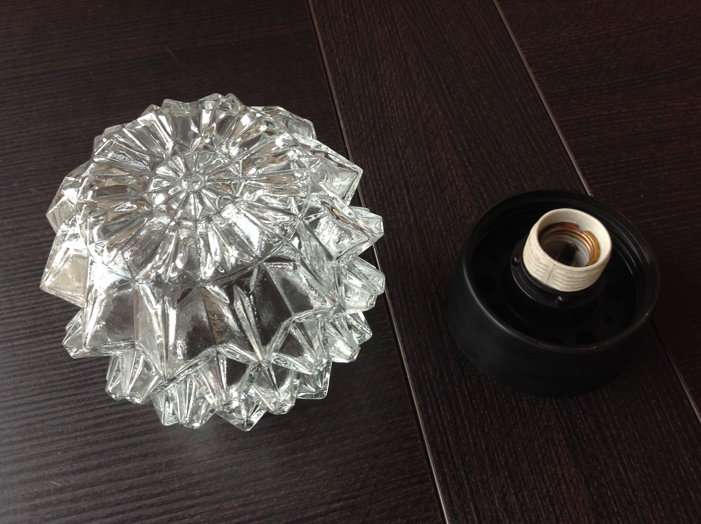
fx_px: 708
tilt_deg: -58.4
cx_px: 350
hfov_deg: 52.7
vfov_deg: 40.6
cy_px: 262
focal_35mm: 35
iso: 64
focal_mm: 4.28
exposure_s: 1/15
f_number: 2.4
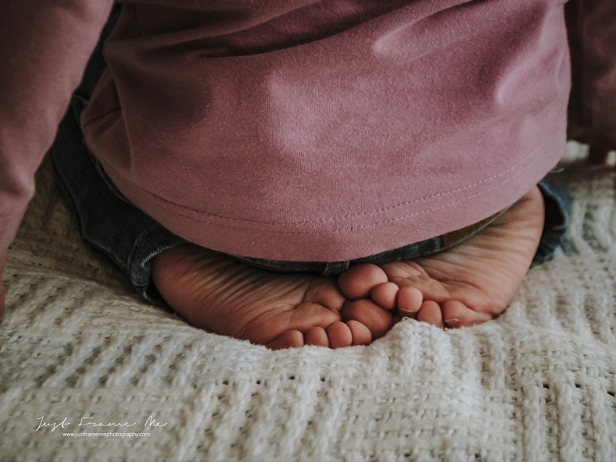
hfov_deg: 21.6
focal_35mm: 91
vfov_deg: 16.3
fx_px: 1611
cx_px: 324
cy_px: 229
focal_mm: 55
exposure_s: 1/320
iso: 3200
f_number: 5.6
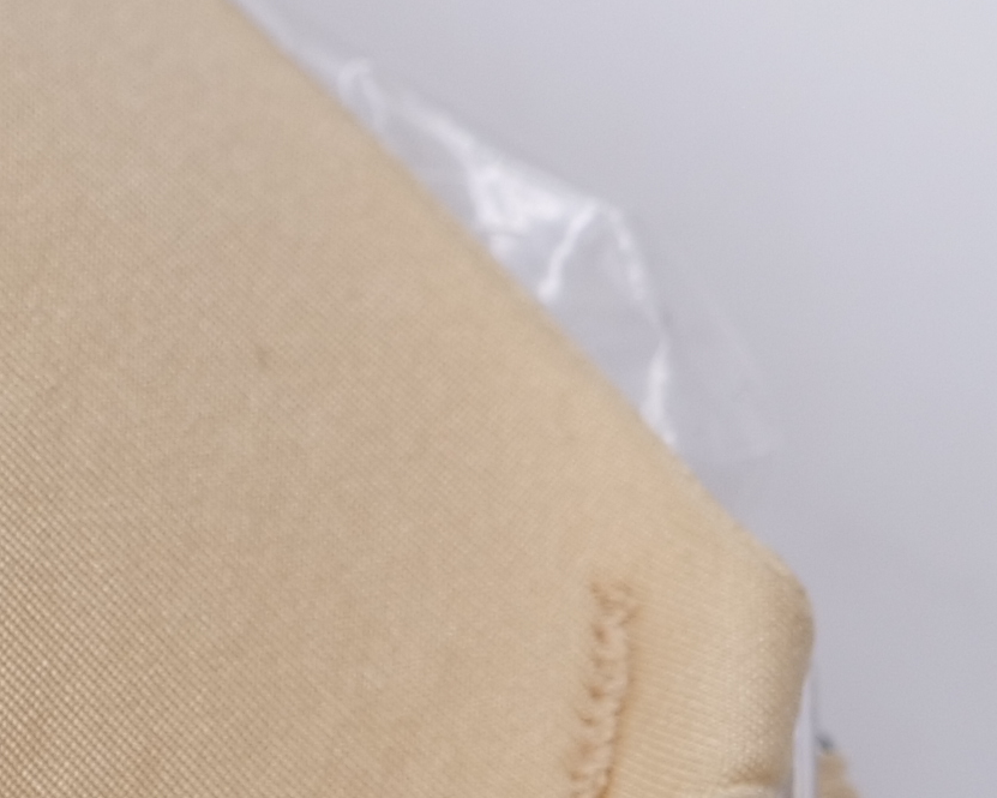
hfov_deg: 5.3
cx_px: -1029
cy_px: 1048
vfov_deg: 4.3
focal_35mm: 359
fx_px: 10594
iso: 400
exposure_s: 1/100
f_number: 5.6
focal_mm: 53
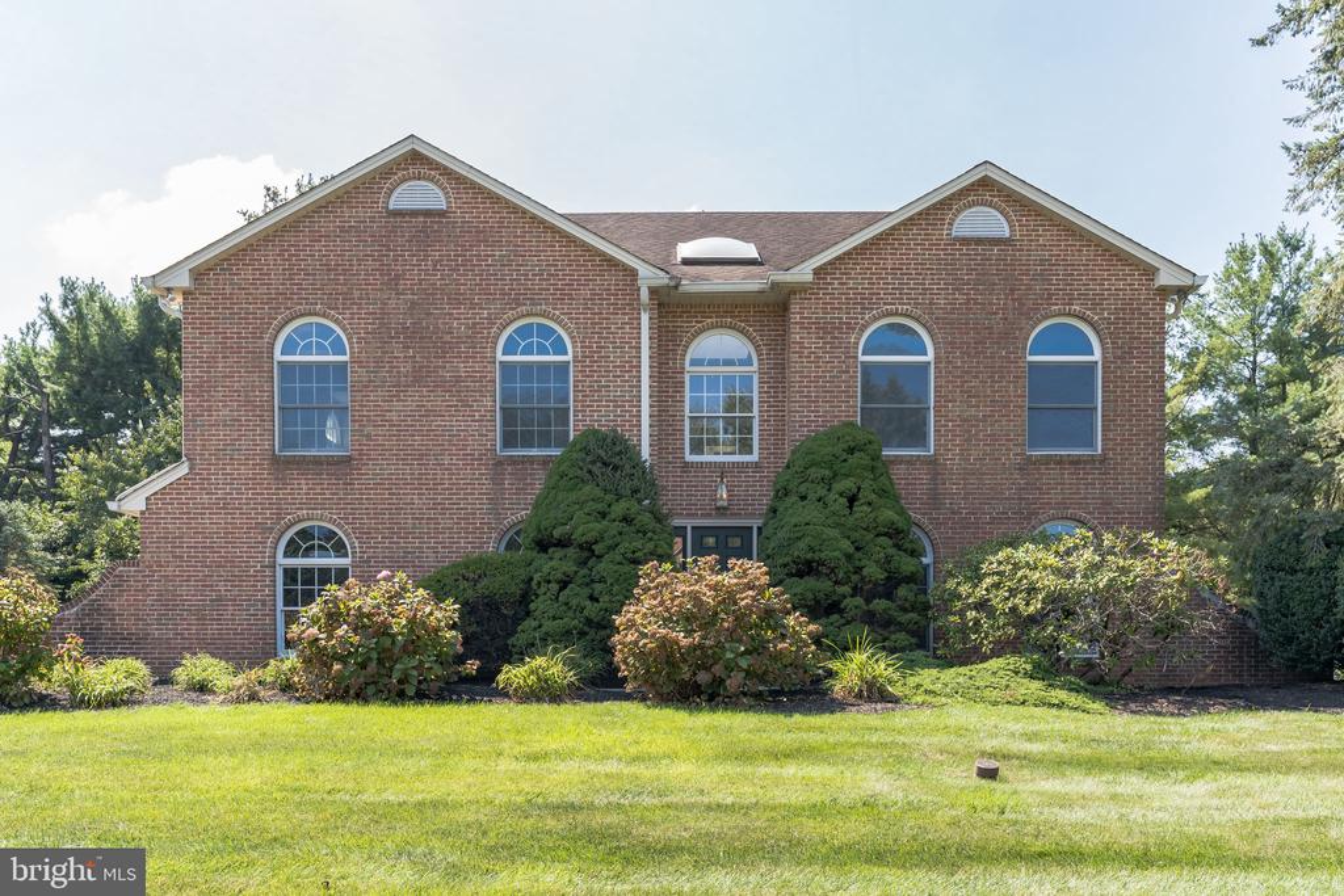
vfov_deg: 45.0
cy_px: 448
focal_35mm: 29
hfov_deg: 63.7
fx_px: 1083
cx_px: 672
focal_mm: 29
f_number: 11
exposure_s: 1/40
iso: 100
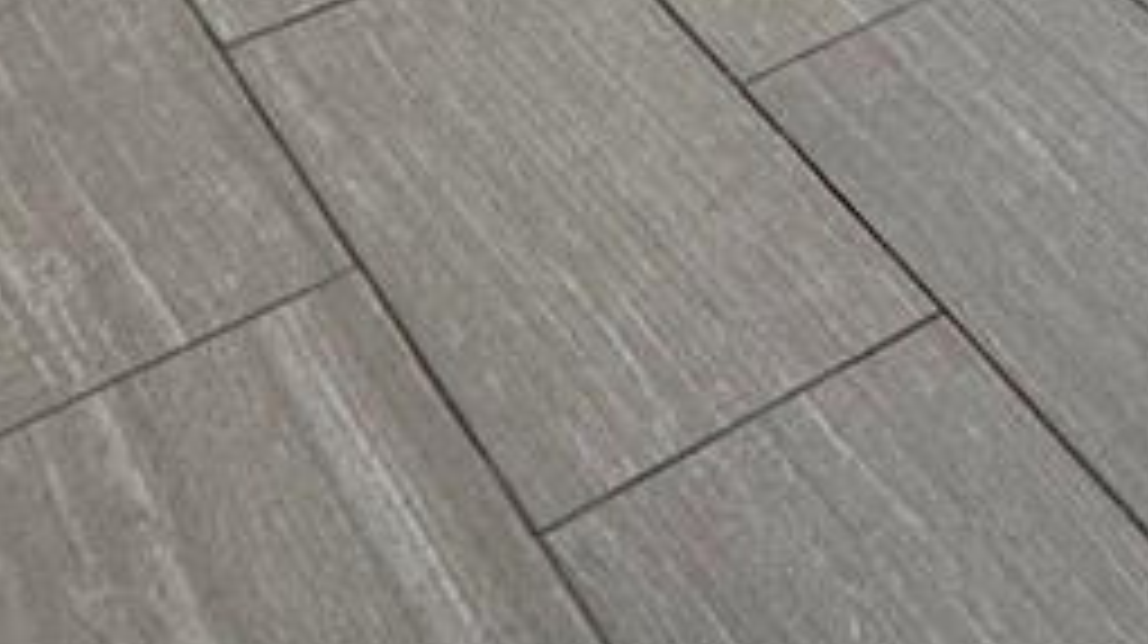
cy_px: -1338
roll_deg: -0.2
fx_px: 2798
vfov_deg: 9.8
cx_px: 1328
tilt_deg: -8.5
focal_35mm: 92
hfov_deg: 21.7
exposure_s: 1/120
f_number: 2.2
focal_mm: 2.22
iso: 64
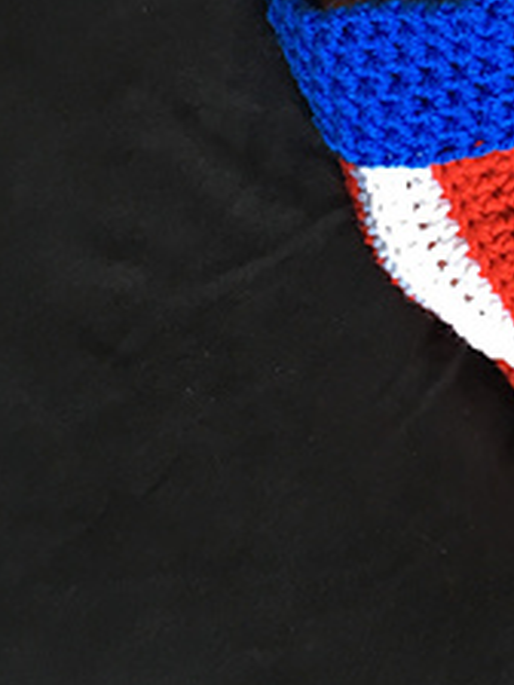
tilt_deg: -60.8
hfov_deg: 17.2
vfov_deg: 23.0
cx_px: 572
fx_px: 1643
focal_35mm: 83
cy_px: 89
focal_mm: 4.15
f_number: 2.2
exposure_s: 1/30
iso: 64
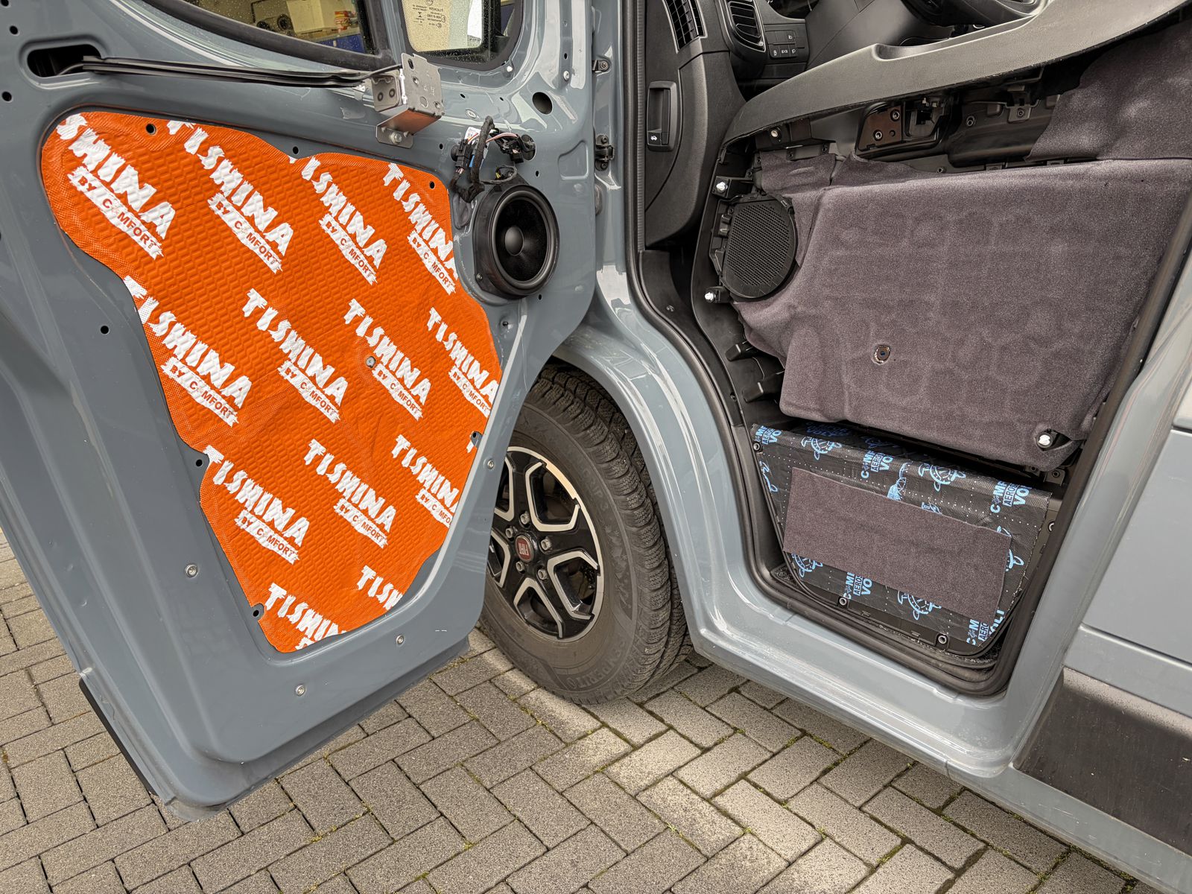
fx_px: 895
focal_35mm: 26
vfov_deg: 53.1
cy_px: 447
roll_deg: +2.5
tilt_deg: -21.1
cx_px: 596
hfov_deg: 67.3
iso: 125
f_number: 1.6
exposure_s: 1/122
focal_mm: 5.96
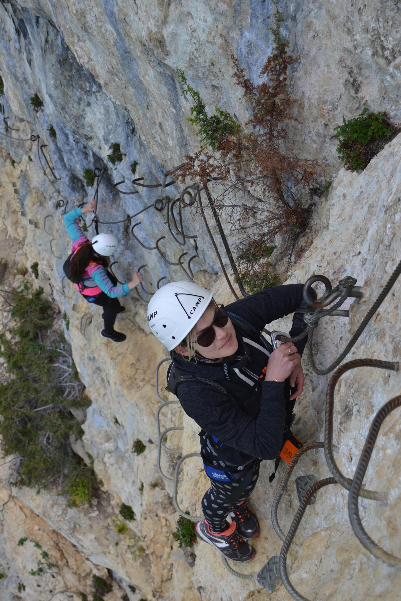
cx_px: 200
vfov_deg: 35.1
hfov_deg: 23.8
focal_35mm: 57
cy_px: 300
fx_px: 952
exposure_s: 1/160
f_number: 6.3
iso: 100
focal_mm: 38
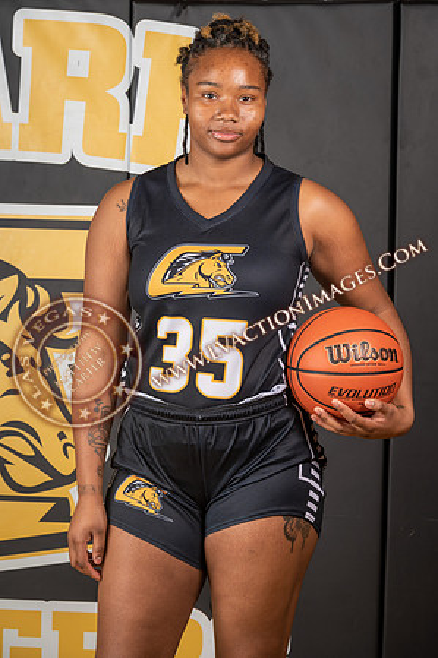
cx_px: 219
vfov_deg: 14.2
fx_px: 2652
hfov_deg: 9.4
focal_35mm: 145
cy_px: 329
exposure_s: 1/125
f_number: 9
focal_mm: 145
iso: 100
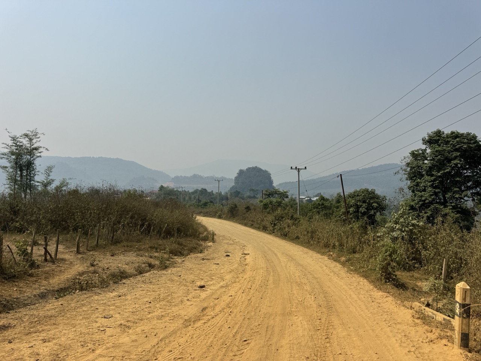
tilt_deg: +0.2
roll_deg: -1.1
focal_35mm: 24
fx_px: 333
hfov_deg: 71.6
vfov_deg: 56.8
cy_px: 180
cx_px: 240
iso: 80
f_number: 1.78
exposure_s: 1/10417
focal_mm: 6.76
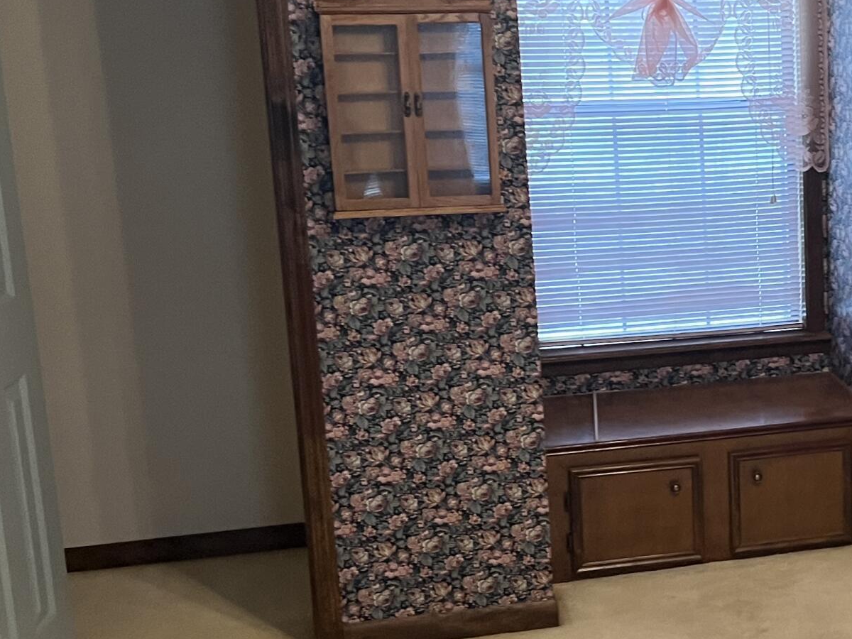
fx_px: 1600
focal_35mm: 65
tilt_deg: -13.7
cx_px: 847
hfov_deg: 28.1
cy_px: 371
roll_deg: +1.0
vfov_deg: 22.6
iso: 320
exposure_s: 1/60
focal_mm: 5.7
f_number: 1.5
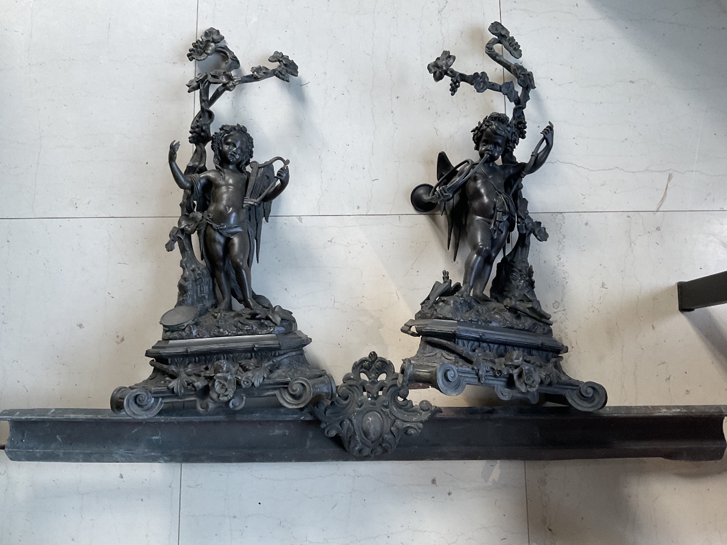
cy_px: 272
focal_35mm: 29
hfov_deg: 61.7
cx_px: 364
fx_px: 609
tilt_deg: -80.0
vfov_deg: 48.2
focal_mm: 3
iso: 80
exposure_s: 1/60
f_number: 1.8
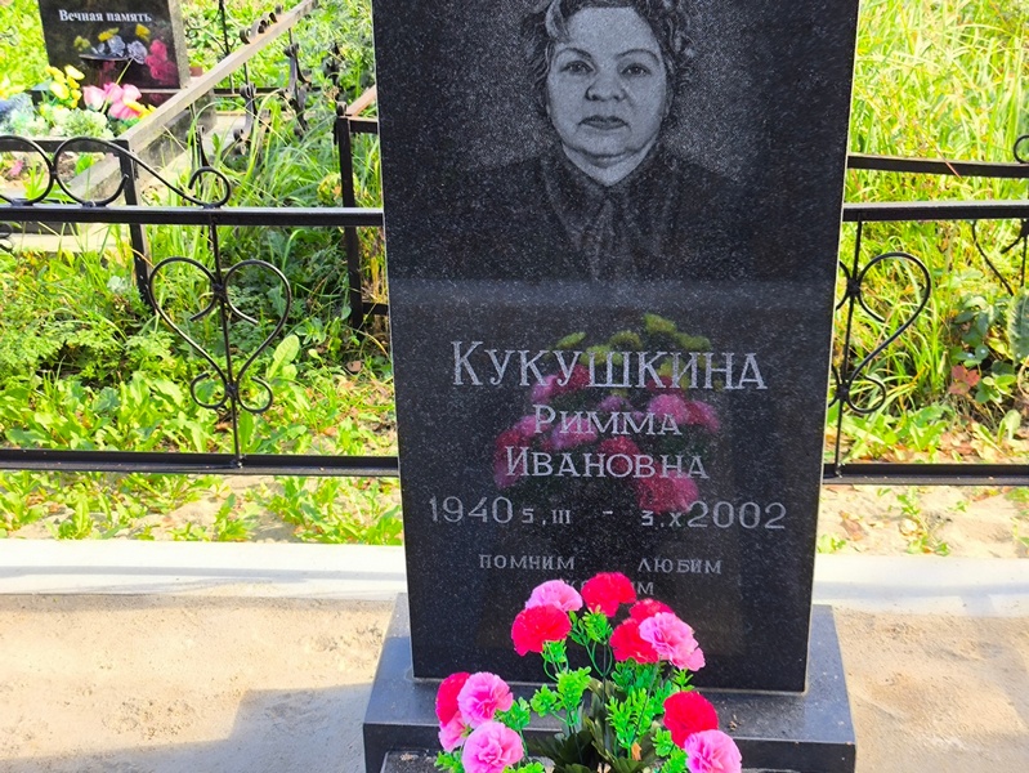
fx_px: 1487
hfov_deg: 38.2
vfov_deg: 29.1
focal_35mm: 50
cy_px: 386
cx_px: 514
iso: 50
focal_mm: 4.71
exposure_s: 1/209
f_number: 1.7
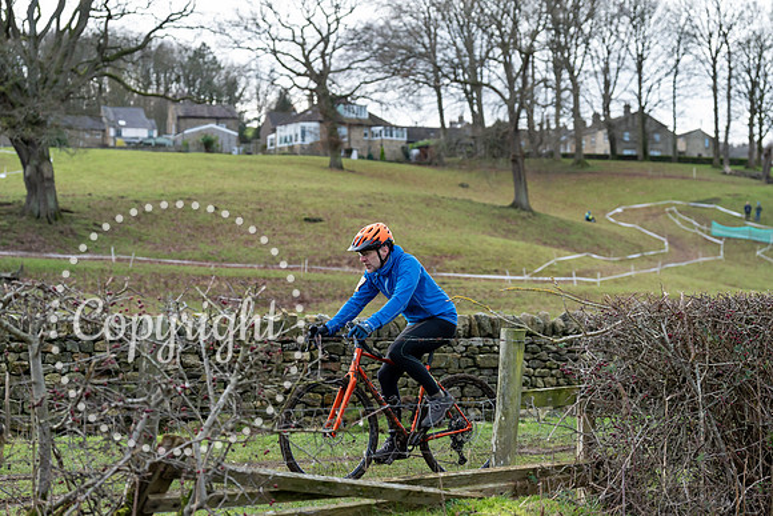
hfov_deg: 28.8
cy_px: 258
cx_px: 386
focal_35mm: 70
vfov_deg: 19.5
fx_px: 1503
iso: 1600
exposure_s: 1/1000
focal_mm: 70
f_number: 3.5
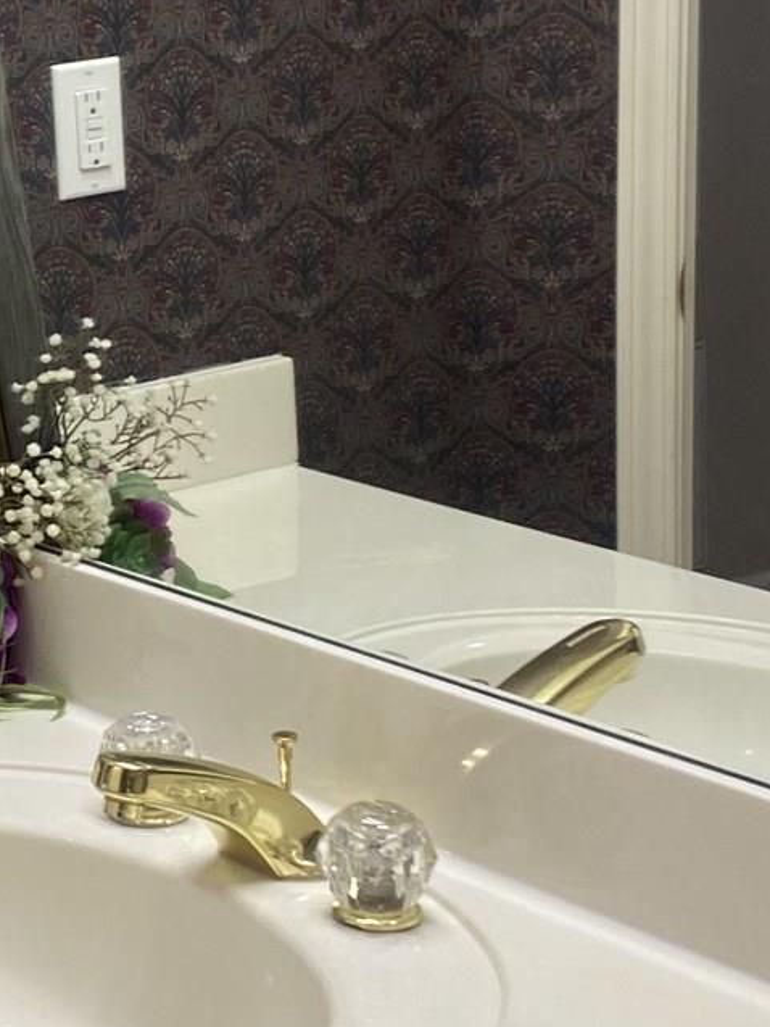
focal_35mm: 94
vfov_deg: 20.8
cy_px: 426
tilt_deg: -9.3
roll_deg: +1.6
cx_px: -27
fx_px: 2787
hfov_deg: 15.4
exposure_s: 1/60
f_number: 1.8
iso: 64
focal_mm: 4.25
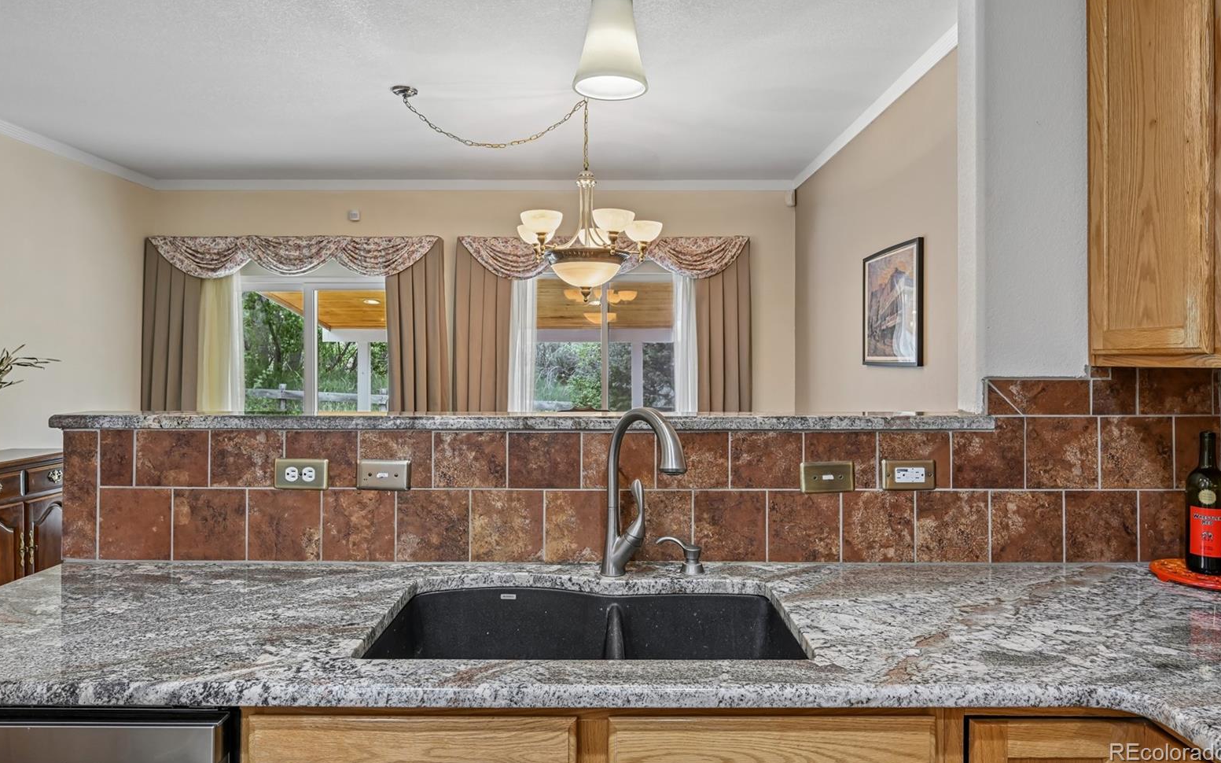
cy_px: 349
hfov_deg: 80.9
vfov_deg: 56.0
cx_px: 608
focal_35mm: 22
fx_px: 716
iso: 400
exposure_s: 1/6
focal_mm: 20.5
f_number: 10
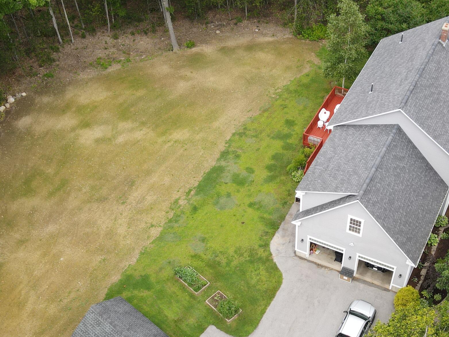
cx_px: 261
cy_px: 239
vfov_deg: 31.1
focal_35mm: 46
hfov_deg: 41.1
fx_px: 597
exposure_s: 1/160
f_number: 2.8
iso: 100
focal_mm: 4.5
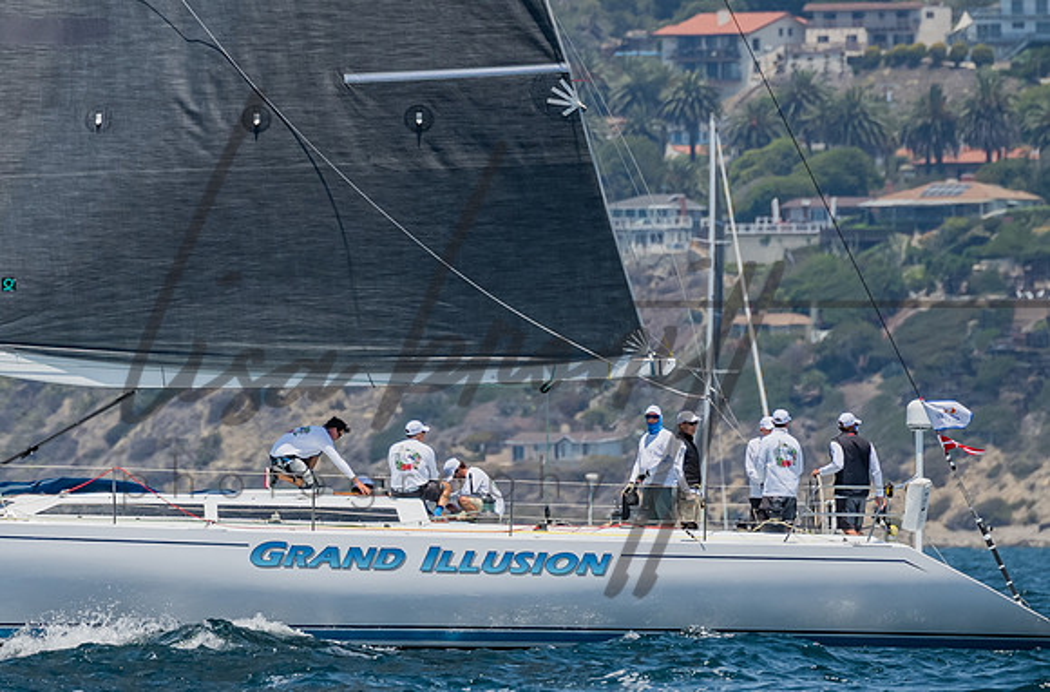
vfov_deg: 1.3
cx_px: 275
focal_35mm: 1032
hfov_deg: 2.0
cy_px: 90
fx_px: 29986
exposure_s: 1/1600
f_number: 5.6
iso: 320
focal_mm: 370
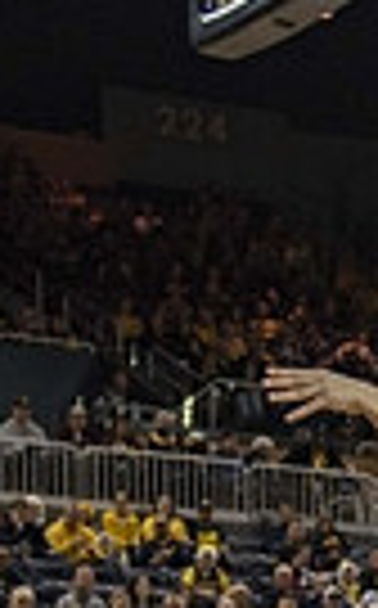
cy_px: 576
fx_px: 3456
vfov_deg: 10.0
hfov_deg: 6.1
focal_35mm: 209
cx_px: 668
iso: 1000
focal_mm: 38
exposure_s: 1/1000
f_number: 2.8
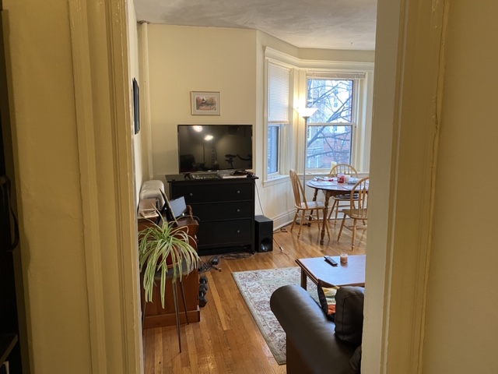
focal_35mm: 26
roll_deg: +0.5
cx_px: 249
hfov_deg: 67.3
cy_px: 187
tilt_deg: -9.2
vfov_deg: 53.1
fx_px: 374
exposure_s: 1/60
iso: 200
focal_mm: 4.25
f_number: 1.8
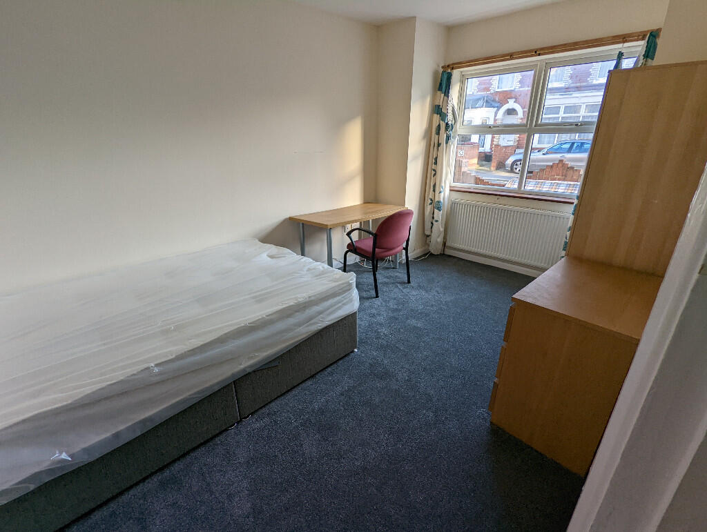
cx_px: 354
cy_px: 266
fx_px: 327
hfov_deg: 94.4
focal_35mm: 16
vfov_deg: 78.2
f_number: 2.2
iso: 48
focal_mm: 2.35
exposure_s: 1/51.5
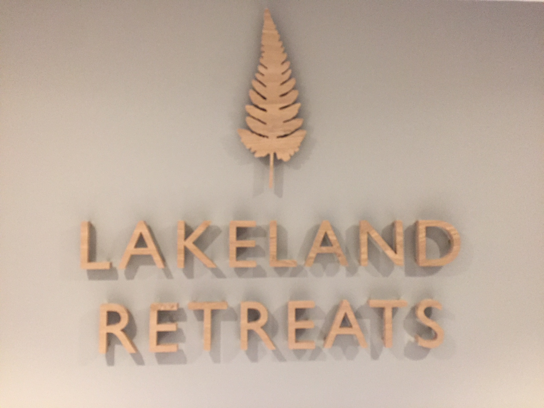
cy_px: 204
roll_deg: -0.3
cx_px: 272
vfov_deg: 48.2
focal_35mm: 29
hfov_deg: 61.7
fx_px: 456
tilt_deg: +0.7
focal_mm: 4.15
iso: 250
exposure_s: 1/25
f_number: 2.2
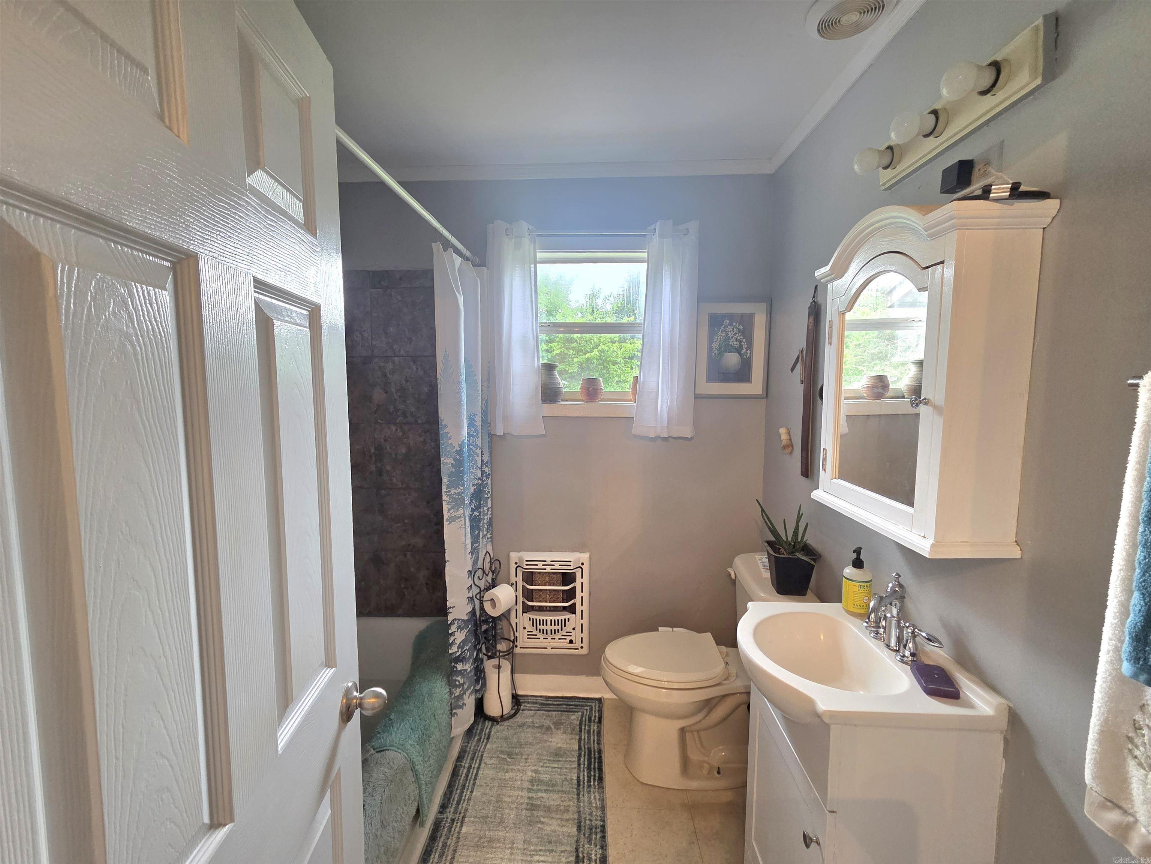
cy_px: 432
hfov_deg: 106.2
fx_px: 432
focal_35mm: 13
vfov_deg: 89.9
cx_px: 576
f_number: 2.2
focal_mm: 2.2
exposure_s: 1/60.2
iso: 160
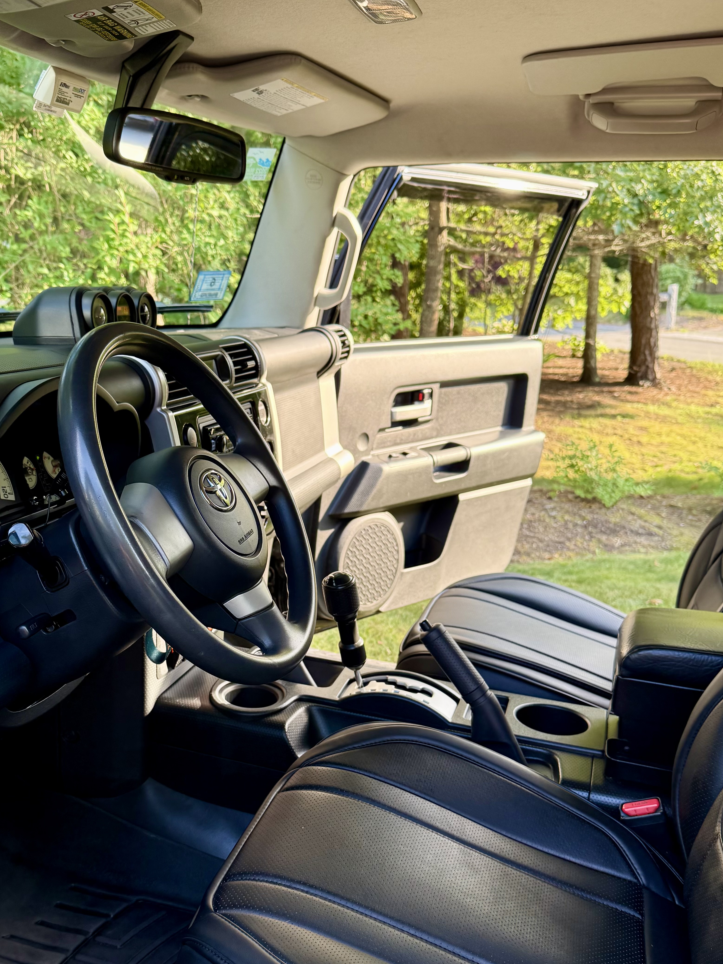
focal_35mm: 33
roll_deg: +1.7
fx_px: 919
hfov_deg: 42.7
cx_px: 282
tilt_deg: -18.7
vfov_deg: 55.0
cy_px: 576
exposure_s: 1/243
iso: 160
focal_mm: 6.76
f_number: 1.78
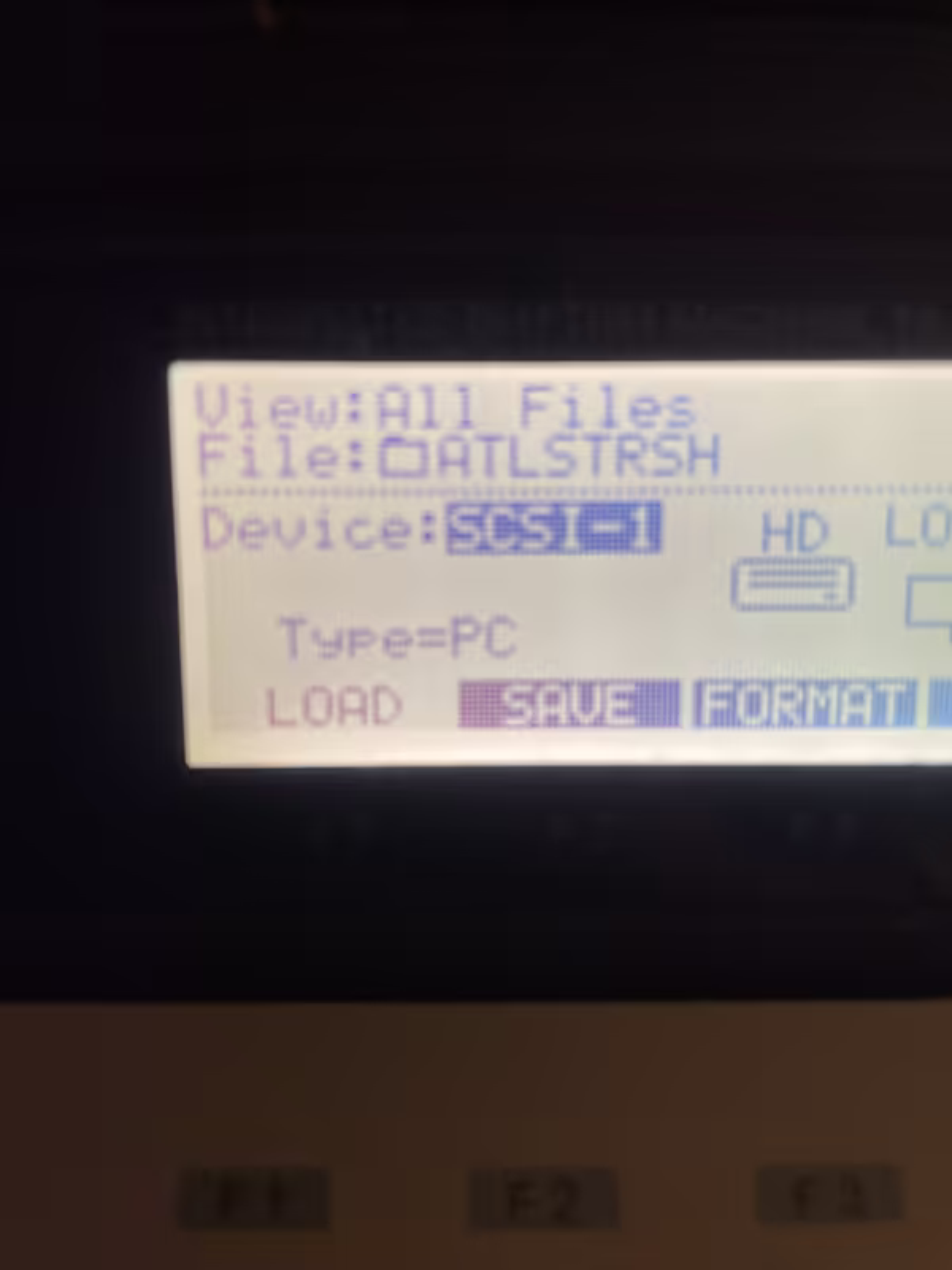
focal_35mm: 26
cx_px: 476
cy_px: 635
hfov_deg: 53.1
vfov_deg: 67.3
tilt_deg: -59.9
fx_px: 953
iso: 80
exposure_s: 1/120
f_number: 1.6
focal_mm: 4.2
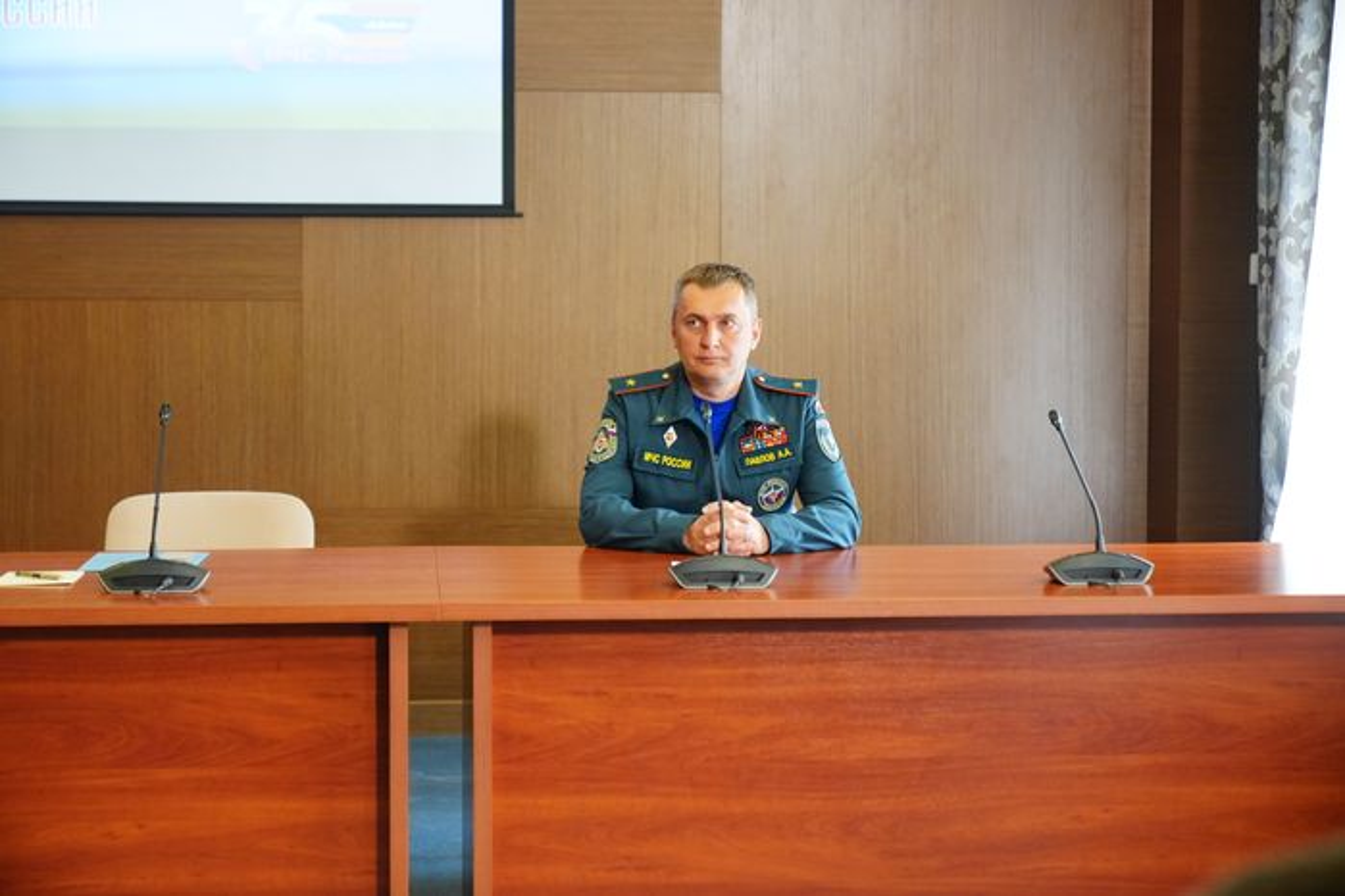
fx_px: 2615
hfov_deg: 28.8
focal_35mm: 70
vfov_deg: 19.5
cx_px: 672
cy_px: 448
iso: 3200
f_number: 2.8
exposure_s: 1/200
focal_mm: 70
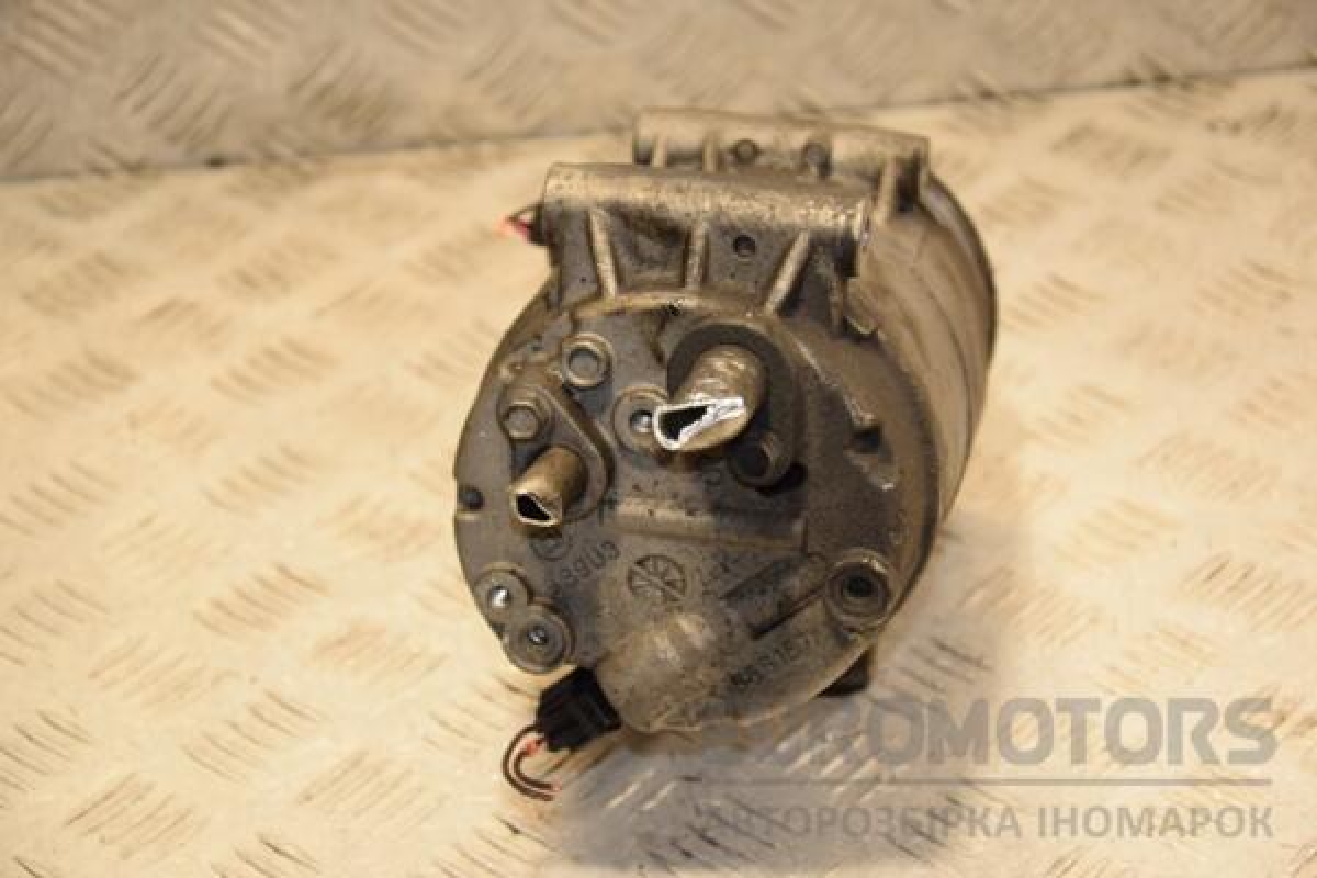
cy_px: 439
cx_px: 658
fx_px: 3621
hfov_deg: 20.6
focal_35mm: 99
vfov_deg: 13.8
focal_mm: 66
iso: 800
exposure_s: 1/200
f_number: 5.3
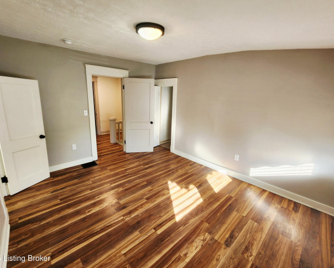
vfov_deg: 88.0
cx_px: 162
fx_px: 138
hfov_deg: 100.6
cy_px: 132
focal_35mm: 14
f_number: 2.2
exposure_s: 1/60.2
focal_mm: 2.2
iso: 100
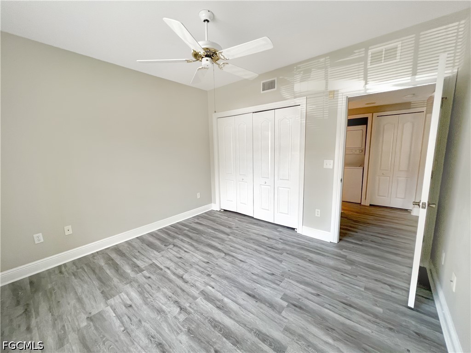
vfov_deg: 89.9
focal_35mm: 13
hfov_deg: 106.2
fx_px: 177
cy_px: 176
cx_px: 236
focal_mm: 1.57
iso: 100
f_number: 1.8
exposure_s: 1/99
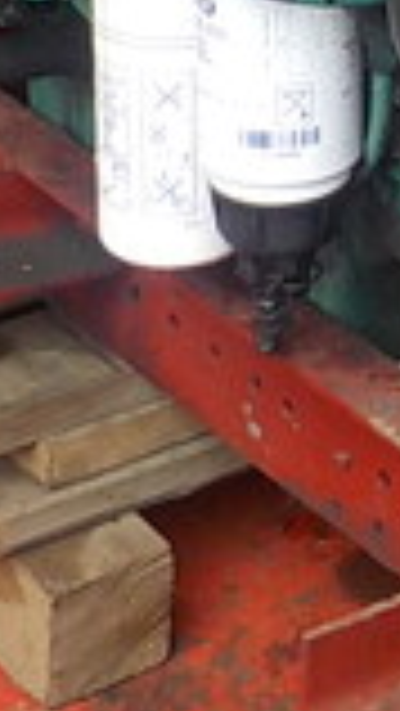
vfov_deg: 15.2
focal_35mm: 132
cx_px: 751
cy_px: -297
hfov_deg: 8.8
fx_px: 2486
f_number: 3.3
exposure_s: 1/50
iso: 125
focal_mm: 4.1
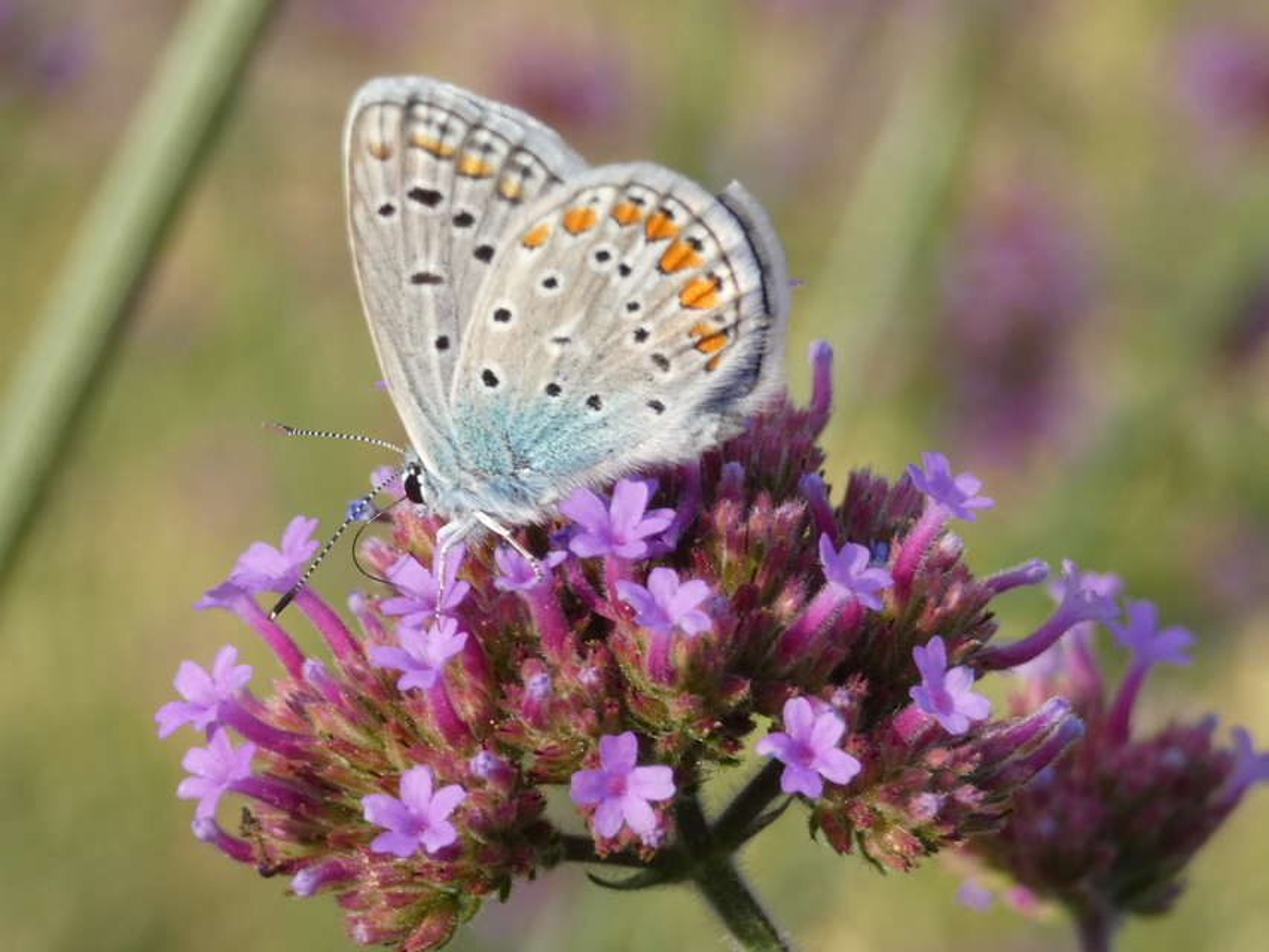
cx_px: 634
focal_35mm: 150
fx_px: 5500
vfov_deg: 9.9
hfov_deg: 13.2
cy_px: 476
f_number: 5.4
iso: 125
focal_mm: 26.9
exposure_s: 1/80
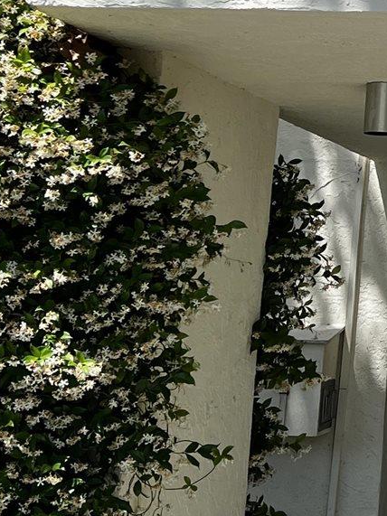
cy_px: -4
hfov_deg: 12.7
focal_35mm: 105
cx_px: 710
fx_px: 1566
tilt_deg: +13.6
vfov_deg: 18.2
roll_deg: -0.5
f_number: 1.5
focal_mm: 5.7
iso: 50
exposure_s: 1/4115
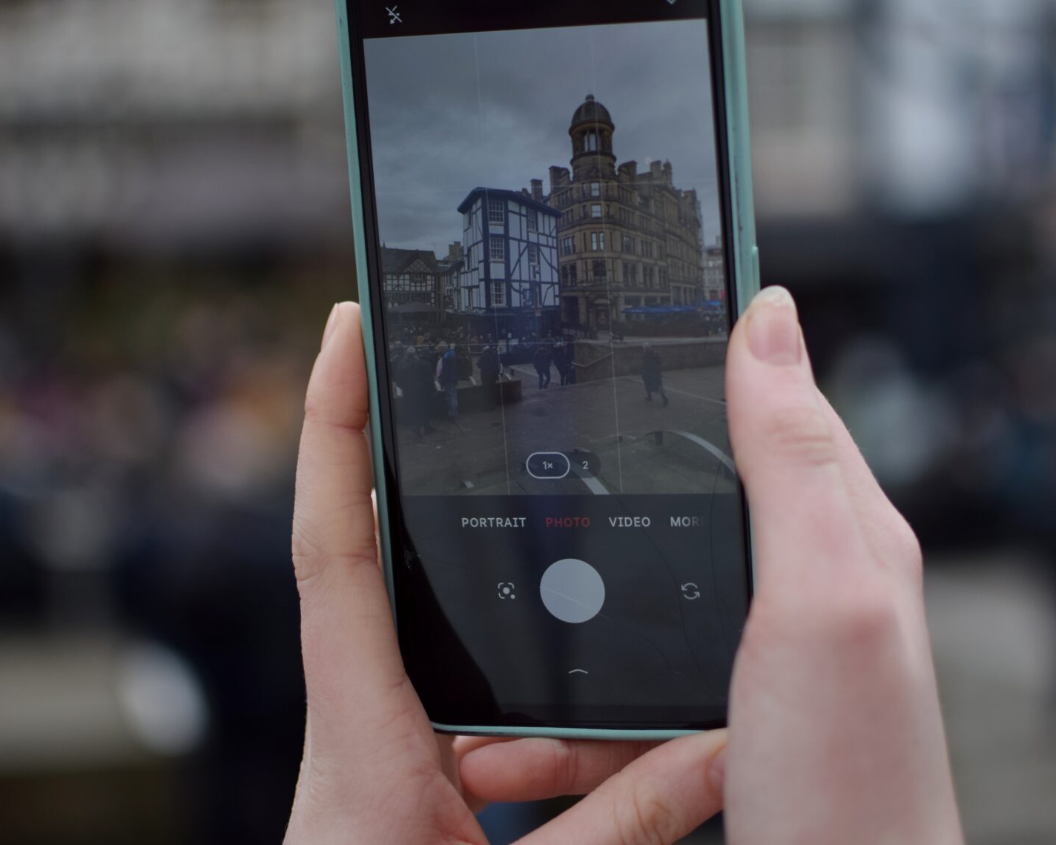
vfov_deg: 20.5
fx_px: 2336
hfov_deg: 25.5
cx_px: 531
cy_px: 352
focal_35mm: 75
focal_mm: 35
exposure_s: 1/1000
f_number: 1.8
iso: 100
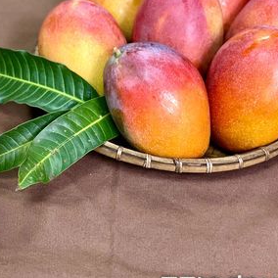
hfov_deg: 17.7
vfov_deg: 17.9
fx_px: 881
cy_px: 85
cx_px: 46
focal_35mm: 97
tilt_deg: -37.3
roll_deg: -0.9
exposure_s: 1/120
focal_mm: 6
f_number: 2
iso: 160
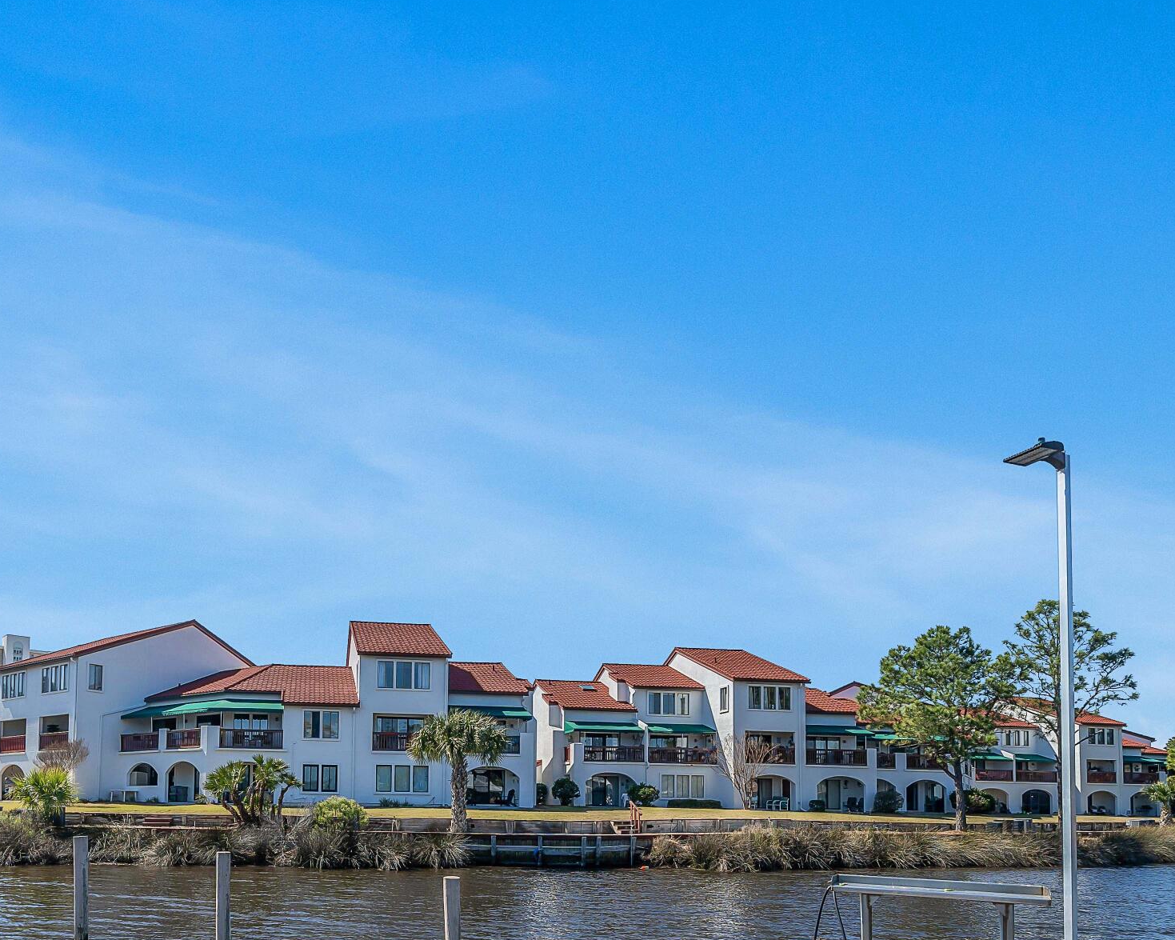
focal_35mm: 23
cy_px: 762
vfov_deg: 56.1
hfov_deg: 71.1
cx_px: 422
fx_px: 800
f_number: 5
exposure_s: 1/800
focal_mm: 12
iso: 100
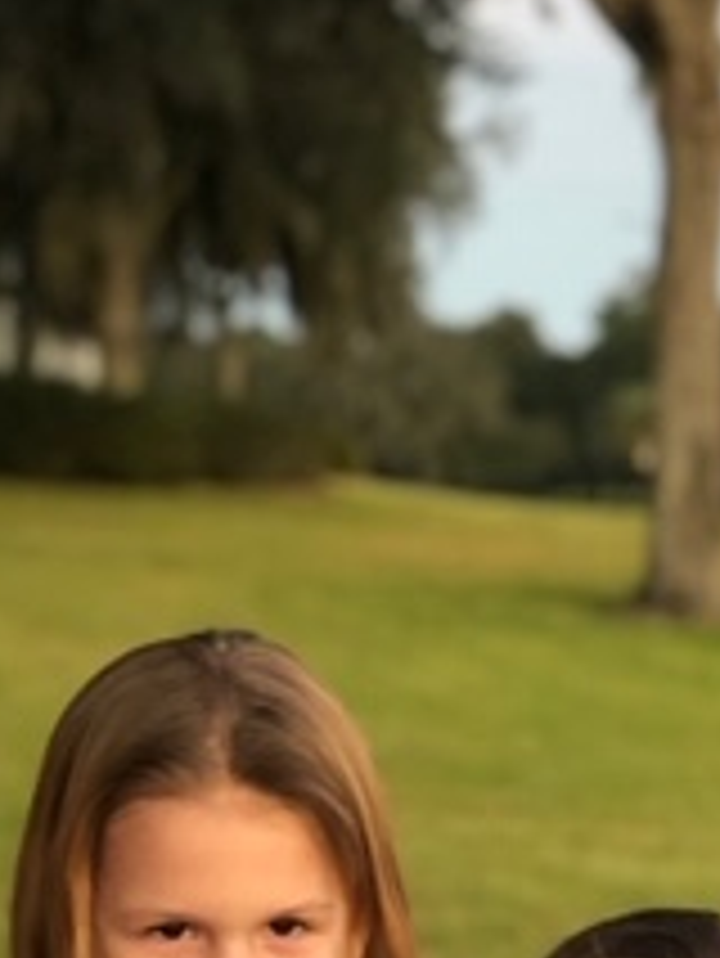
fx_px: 4322
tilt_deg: -6.1
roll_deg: +2.7
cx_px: 486
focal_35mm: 156
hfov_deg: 9.5
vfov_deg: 12.5
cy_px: 1034
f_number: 2.4
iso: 125
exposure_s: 1/24
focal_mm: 6
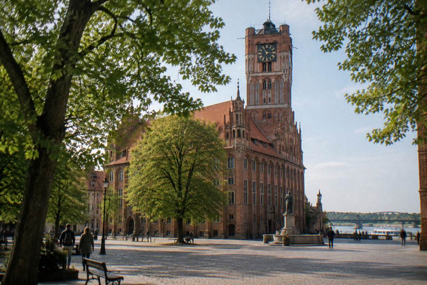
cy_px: 142
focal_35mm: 35
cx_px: 214
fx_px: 415
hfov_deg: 54.4
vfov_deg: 37.8
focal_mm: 35
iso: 1000
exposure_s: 1/250
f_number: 2.5
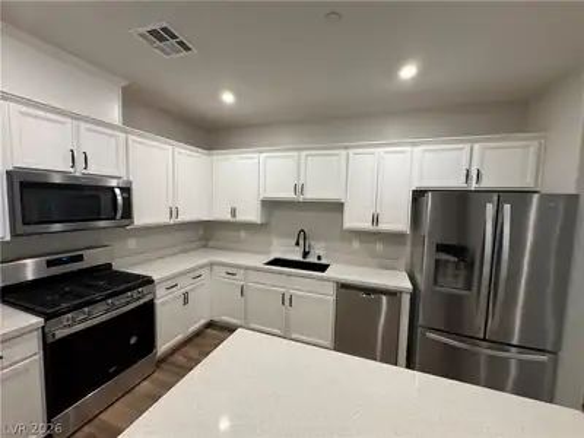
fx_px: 236
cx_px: 292
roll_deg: -1.3
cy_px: 219
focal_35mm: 14
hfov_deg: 102.1
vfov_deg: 85.7
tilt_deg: -5.3
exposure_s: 1/60
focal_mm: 2.22
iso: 160
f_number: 2.2
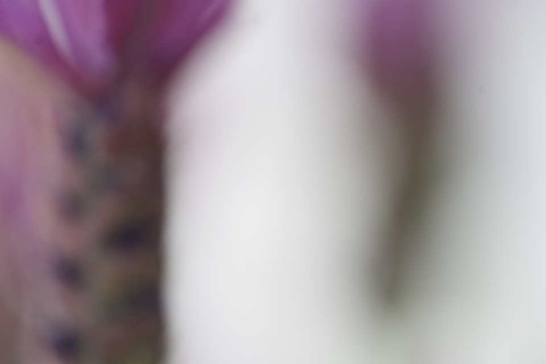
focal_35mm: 105
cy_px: 182
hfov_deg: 19.5
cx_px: 273
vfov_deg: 13.0
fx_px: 1592
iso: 64
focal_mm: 105
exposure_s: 1/2
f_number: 4.2
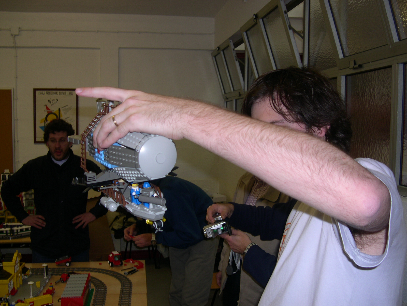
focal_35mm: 38
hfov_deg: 49.0
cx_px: 204
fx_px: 447
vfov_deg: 37.7
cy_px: 153
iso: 100
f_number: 2.8
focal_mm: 8
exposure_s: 1/60
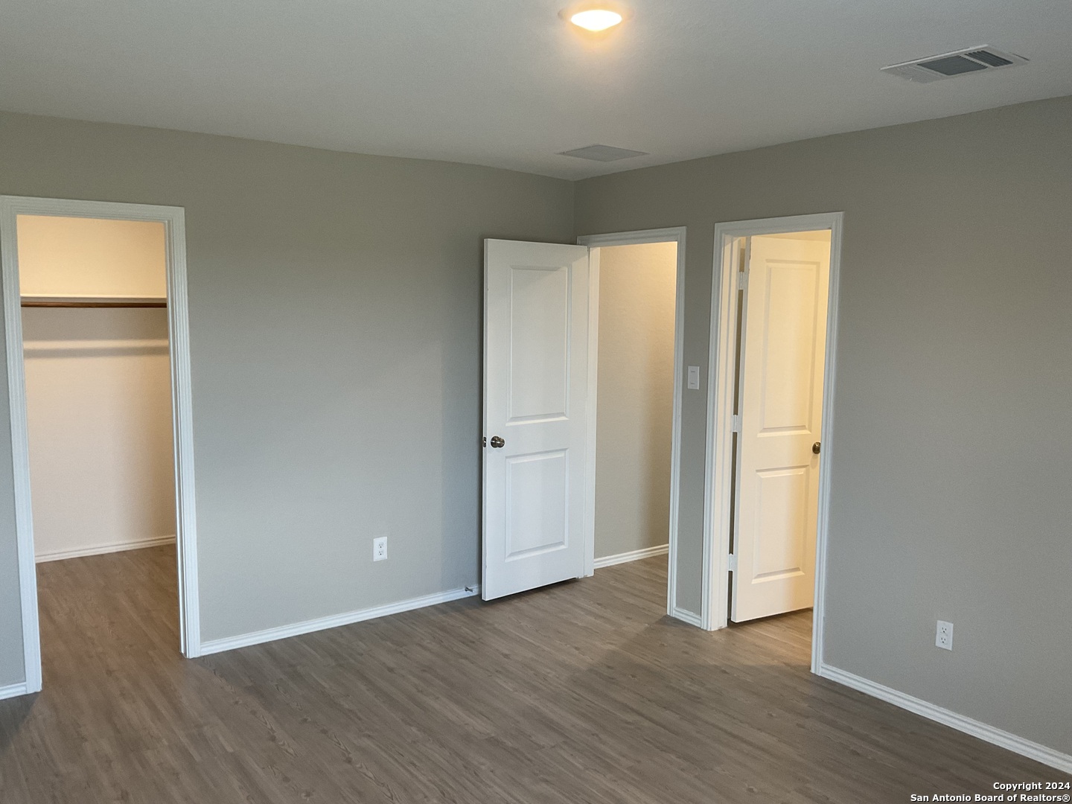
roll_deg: -0.7
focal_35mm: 29
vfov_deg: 48.2
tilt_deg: -5.0
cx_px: 536
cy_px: 402
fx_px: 898
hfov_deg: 61.7
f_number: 1.8
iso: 80
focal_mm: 3
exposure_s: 1/60
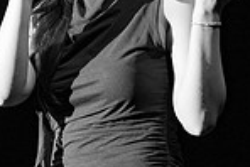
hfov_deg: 2.9
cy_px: 102
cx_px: -49
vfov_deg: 2.0
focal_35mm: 706
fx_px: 4907
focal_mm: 180
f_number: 2.8
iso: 2000
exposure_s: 1/200
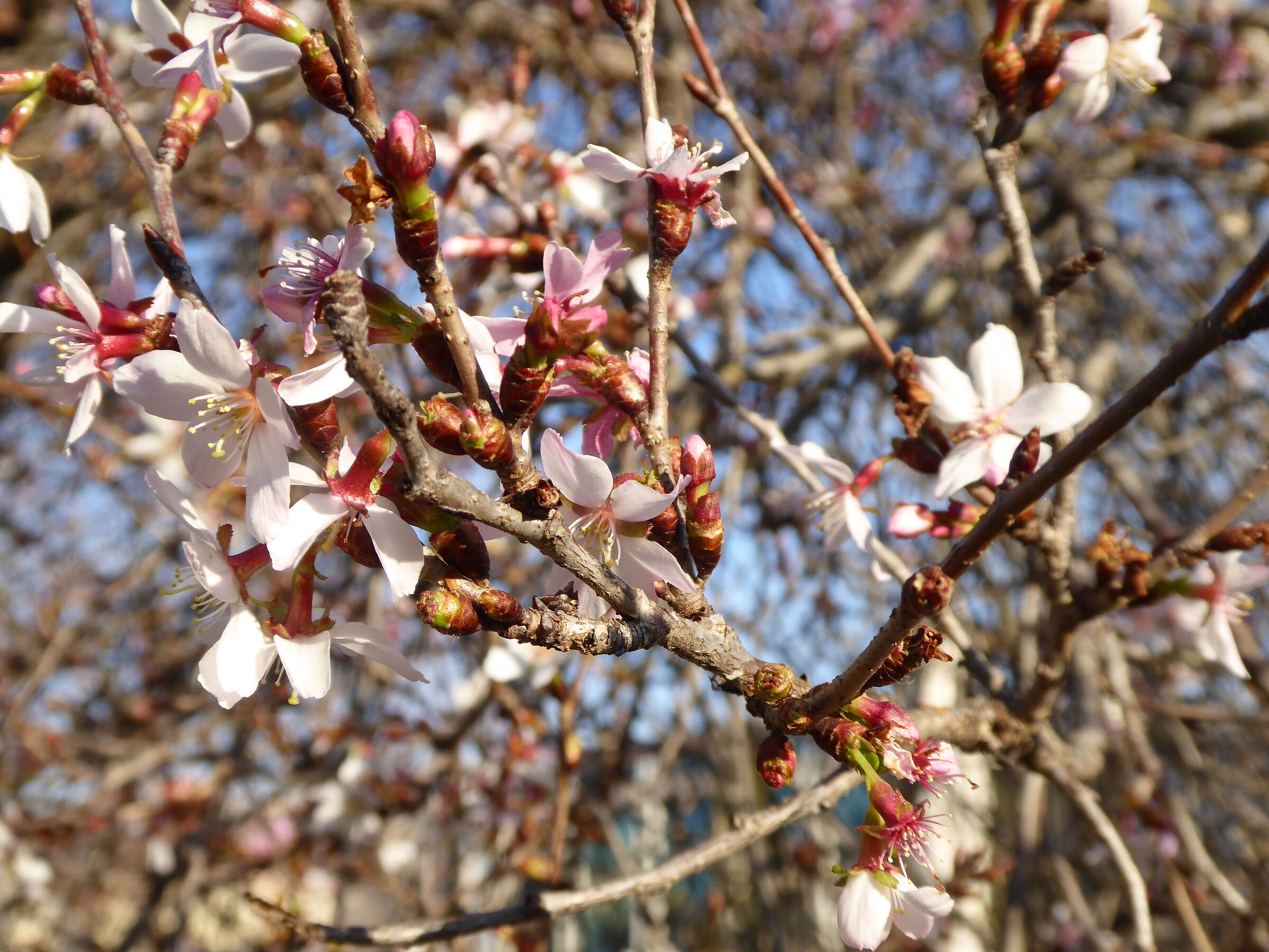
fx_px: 1943
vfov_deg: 27.5
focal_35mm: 53
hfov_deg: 36.2
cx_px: 634
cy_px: 476
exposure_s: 1/320
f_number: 4.1
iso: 100
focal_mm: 9
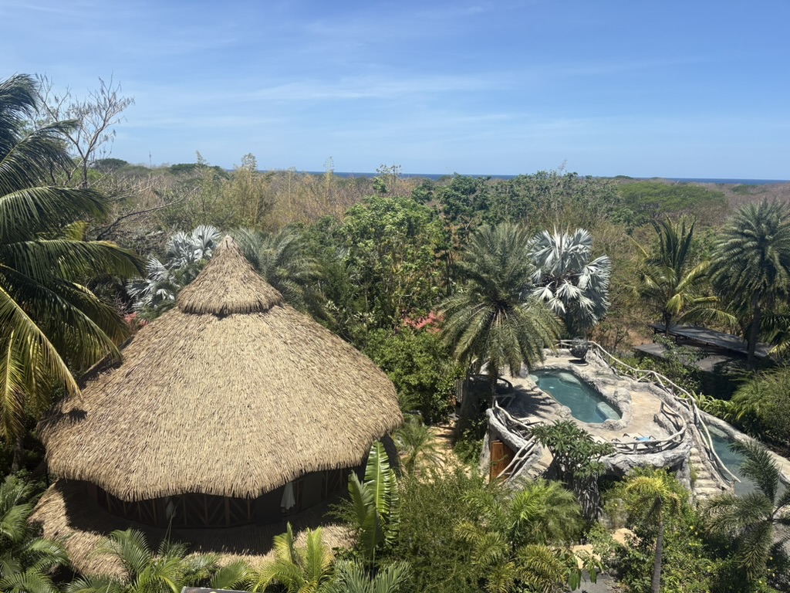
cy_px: 296
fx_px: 593
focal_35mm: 26
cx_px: 395
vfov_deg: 53.1
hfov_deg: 67.3
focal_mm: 5.96
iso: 50
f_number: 1.6
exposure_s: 1/3448
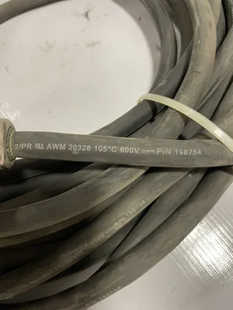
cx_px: 116
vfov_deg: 67.3
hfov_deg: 53.1
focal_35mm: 26
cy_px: 155
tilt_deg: -71.2
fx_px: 233
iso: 250
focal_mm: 4.2
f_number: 1.6
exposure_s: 1/60
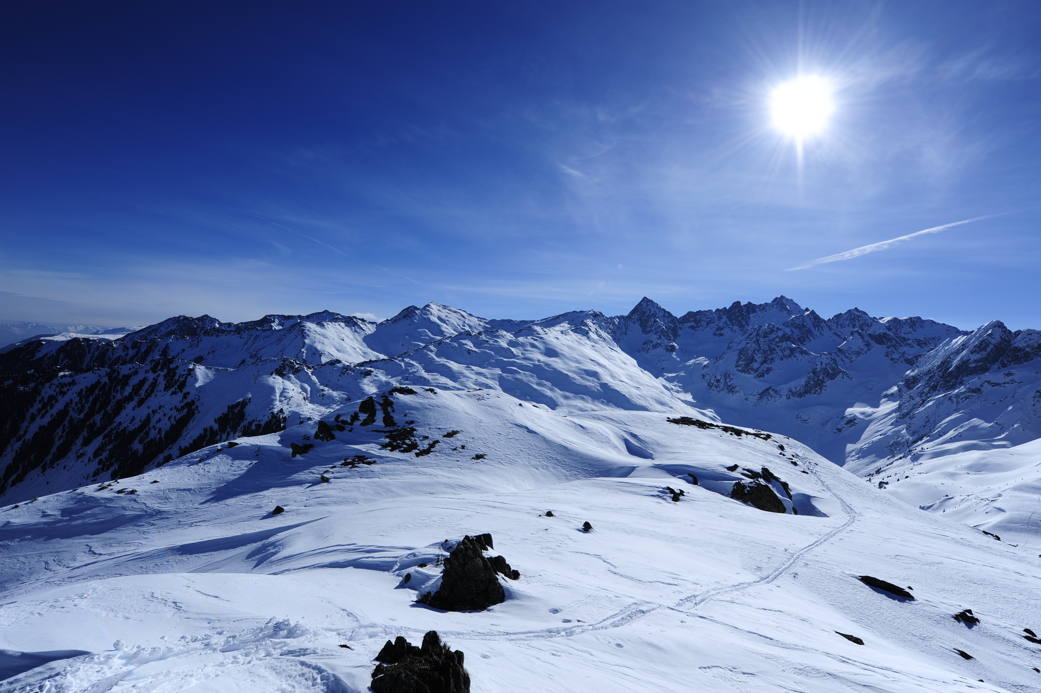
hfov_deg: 96.8
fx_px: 462
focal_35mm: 16
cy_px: 346
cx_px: 520
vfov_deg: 73.7
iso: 250
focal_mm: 16
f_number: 11
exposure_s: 1/1500
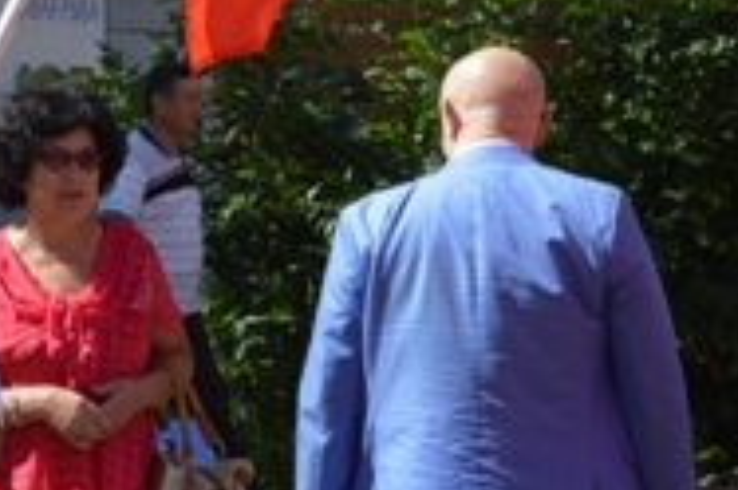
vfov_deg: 6.9
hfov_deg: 10.3
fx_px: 4032
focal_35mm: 197
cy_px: -26
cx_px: -51
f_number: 8
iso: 100
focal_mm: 24
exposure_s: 1/250
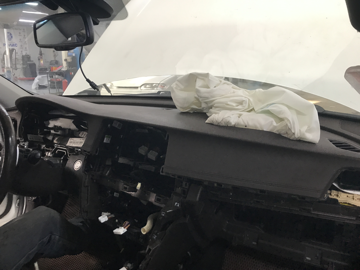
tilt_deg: -10.1
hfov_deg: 63.4
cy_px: 135
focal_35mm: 28
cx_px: 180
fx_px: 291
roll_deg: +1.7
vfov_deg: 49.7
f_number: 1.8
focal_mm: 3.99
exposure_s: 1/30
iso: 32
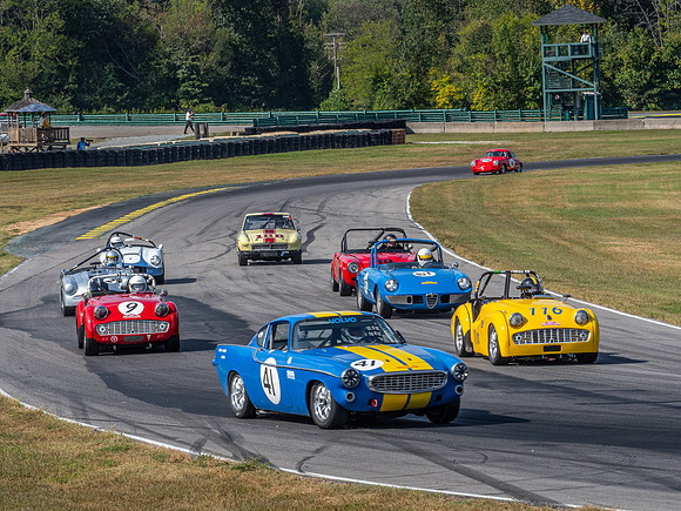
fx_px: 4184
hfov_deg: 9.3
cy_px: 241
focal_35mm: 213
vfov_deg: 7.0
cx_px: 319
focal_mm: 100
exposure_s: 1/320
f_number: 13
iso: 320
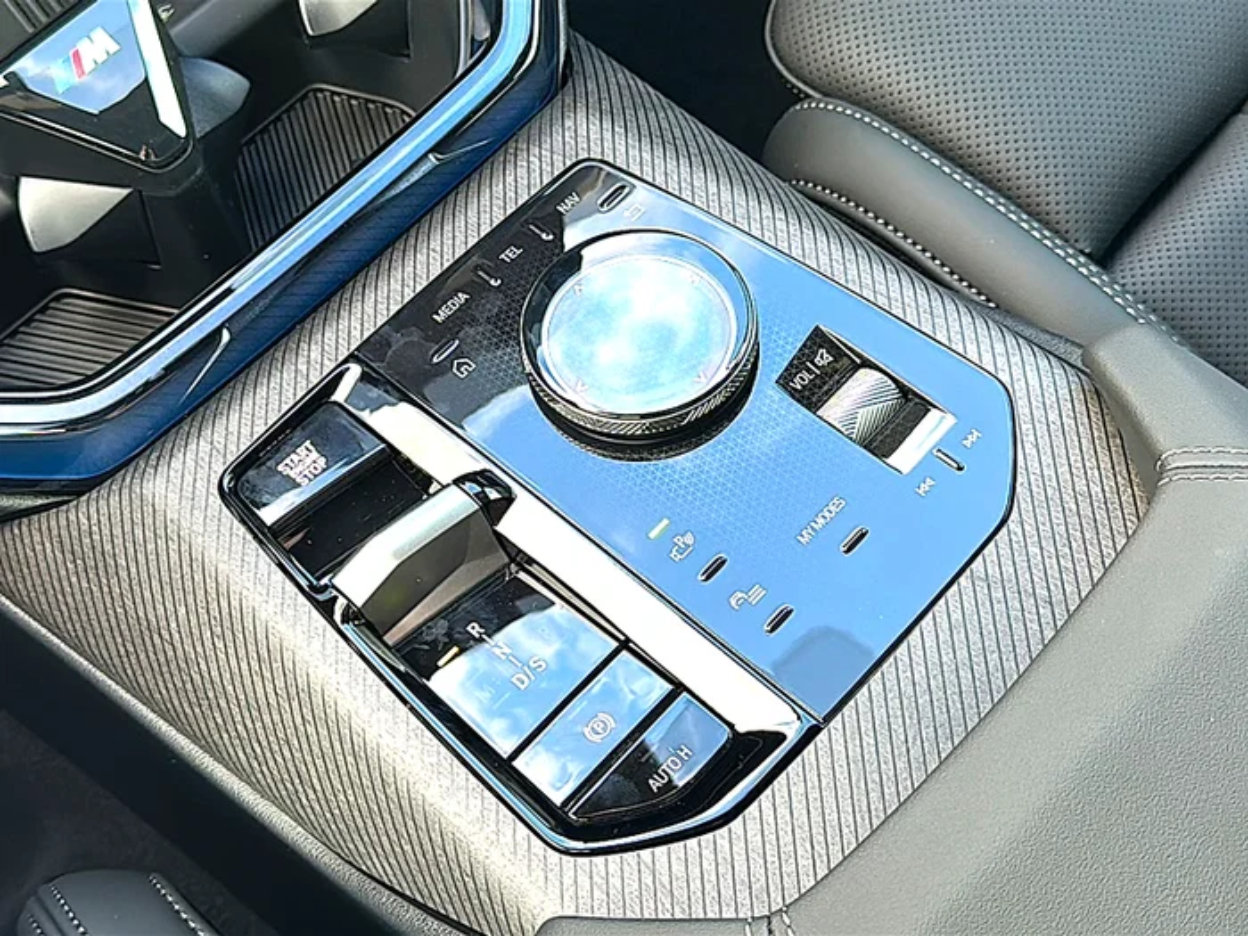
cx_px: 624
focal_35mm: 41
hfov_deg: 45.8
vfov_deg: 35.1
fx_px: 1478
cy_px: 468
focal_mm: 6.86
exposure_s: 1/100
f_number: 1.78
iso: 80
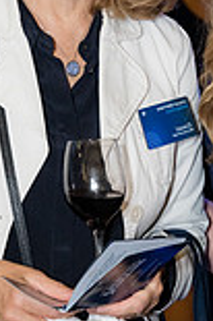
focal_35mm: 157
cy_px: 50
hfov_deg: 8.7
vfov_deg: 13.0
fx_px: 1396
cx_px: 168
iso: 3200
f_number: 4
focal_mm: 54
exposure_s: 1/160
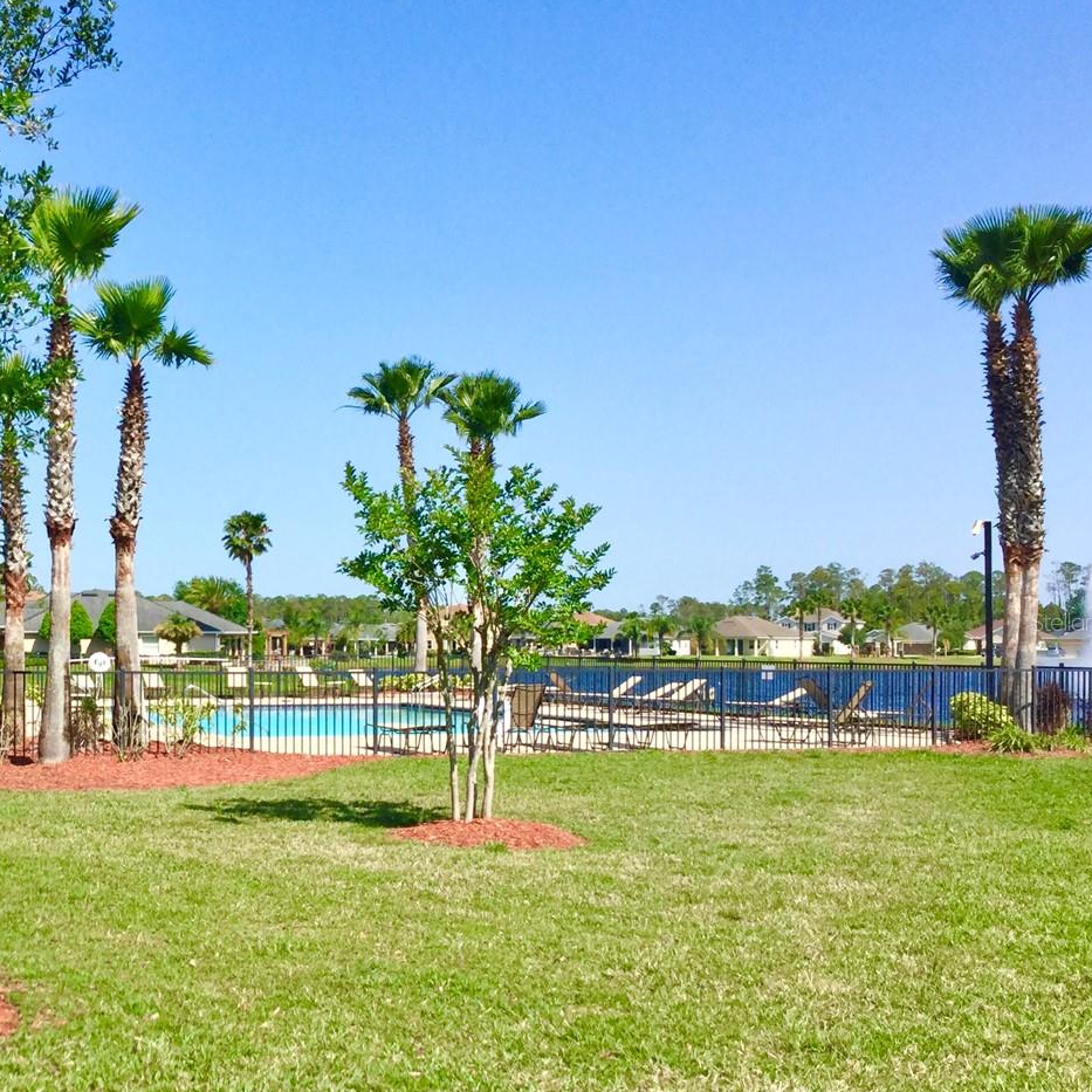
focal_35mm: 47
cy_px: 621
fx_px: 1677
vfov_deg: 36.0
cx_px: 205
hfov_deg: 34.8
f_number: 2.4
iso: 25
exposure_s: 1/1335
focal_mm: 3.3
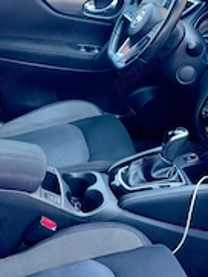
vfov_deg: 35.7
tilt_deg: -36.9
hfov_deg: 27.4
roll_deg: -5.4
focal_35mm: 53
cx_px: 73
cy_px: 191
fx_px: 424
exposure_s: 1/64
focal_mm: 6.76
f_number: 1.78
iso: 125
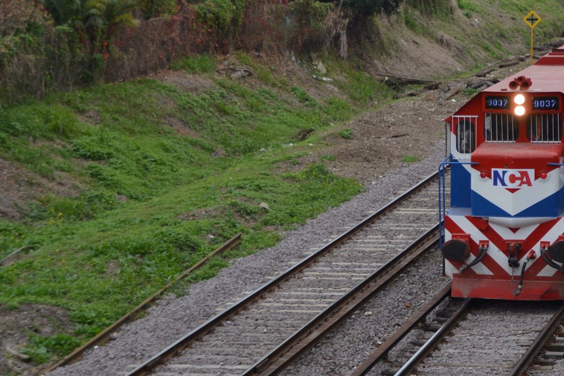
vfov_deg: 9.3
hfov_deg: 13.8
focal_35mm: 147
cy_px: 57
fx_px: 2302
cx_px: 519
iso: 100
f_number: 4.8
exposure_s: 1/200
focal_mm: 52
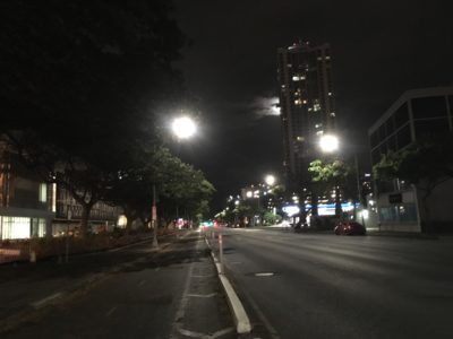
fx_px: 380
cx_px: 226
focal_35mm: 29
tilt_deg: +8.2
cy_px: 170
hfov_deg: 61.7
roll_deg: +2.4
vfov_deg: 48.2
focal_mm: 4.15
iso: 800
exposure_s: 1/15
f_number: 2.2
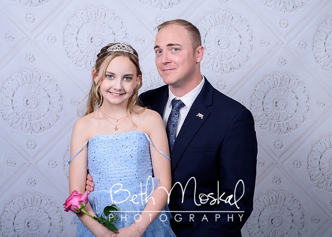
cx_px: 185
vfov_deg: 24.4
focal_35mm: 58
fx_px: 549
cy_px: 105
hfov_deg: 33.6
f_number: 5.6
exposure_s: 1/200
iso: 100
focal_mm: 50
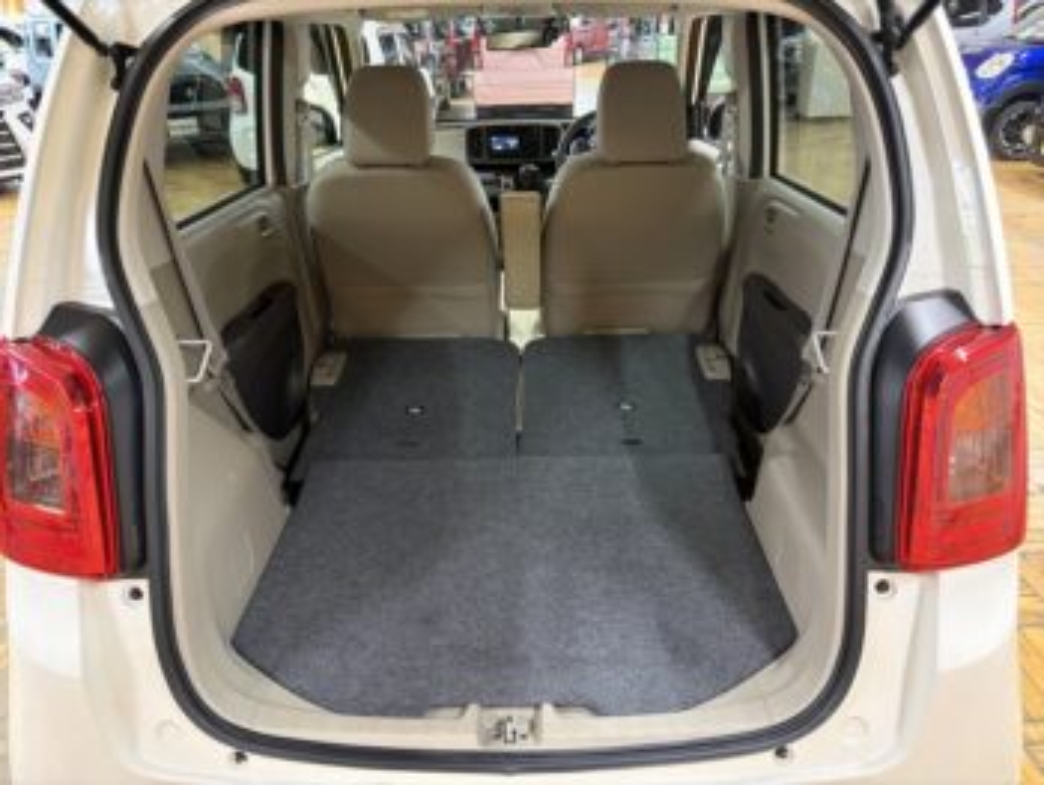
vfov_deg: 53.1
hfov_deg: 67.3
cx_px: 522
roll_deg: +2.0
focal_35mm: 26
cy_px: 392
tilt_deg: -24.3
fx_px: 785
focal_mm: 5.96
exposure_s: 1/33
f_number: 1.6
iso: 500
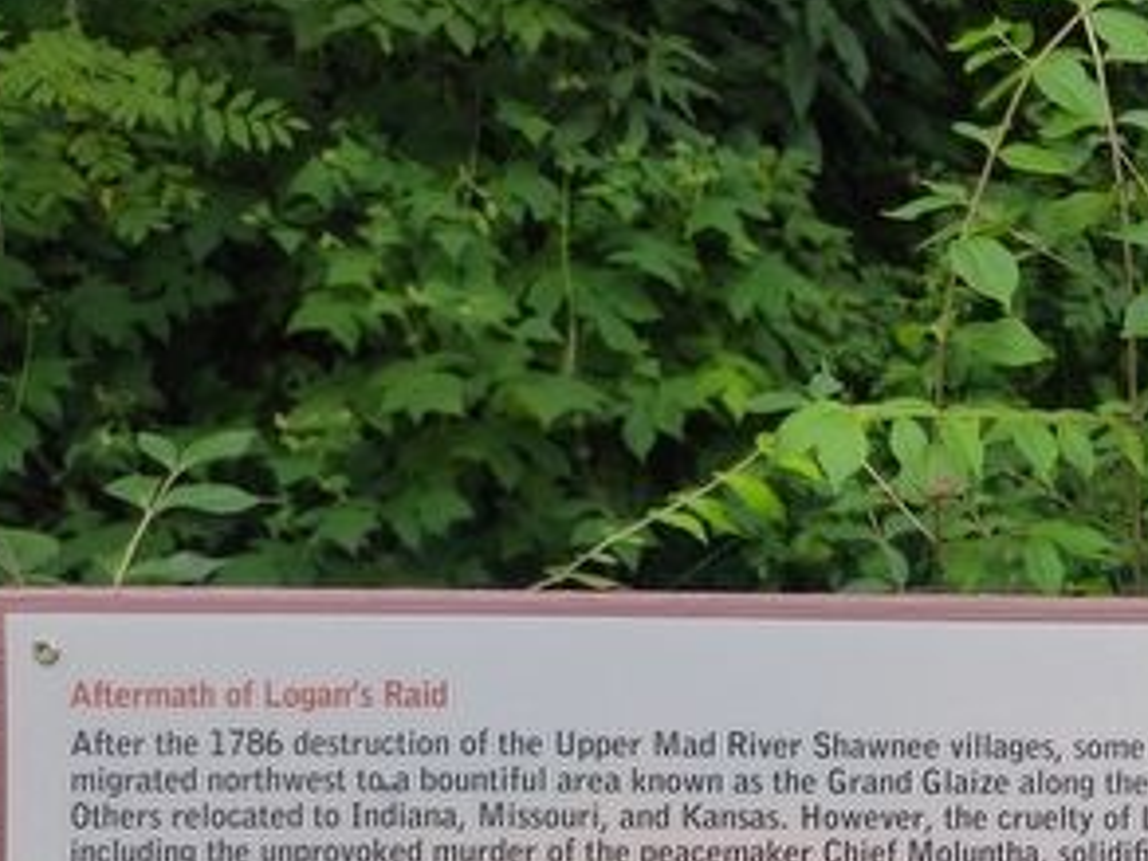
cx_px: 1451
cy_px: 1089
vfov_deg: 21.3
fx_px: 2089
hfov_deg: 26.5
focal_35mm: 63
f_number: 1.8
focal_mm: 5.56
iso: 156
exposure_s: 1/200
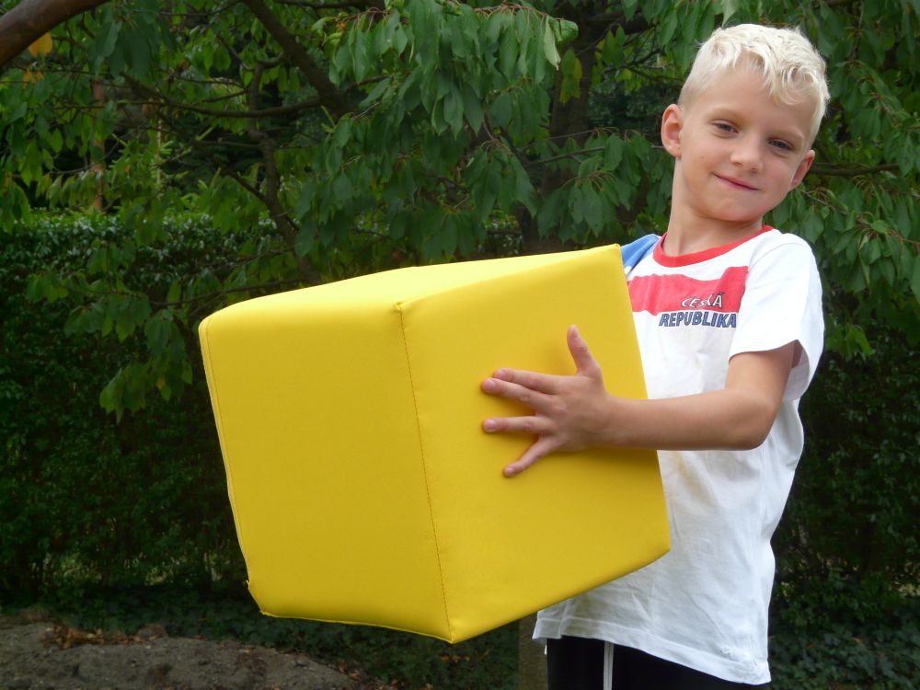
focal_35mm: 75
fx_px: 1993
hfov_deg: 26.0
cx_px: 460
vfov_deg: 19.6
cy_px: 345
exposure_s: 1/125
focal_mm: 12.3
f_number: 4
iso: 100
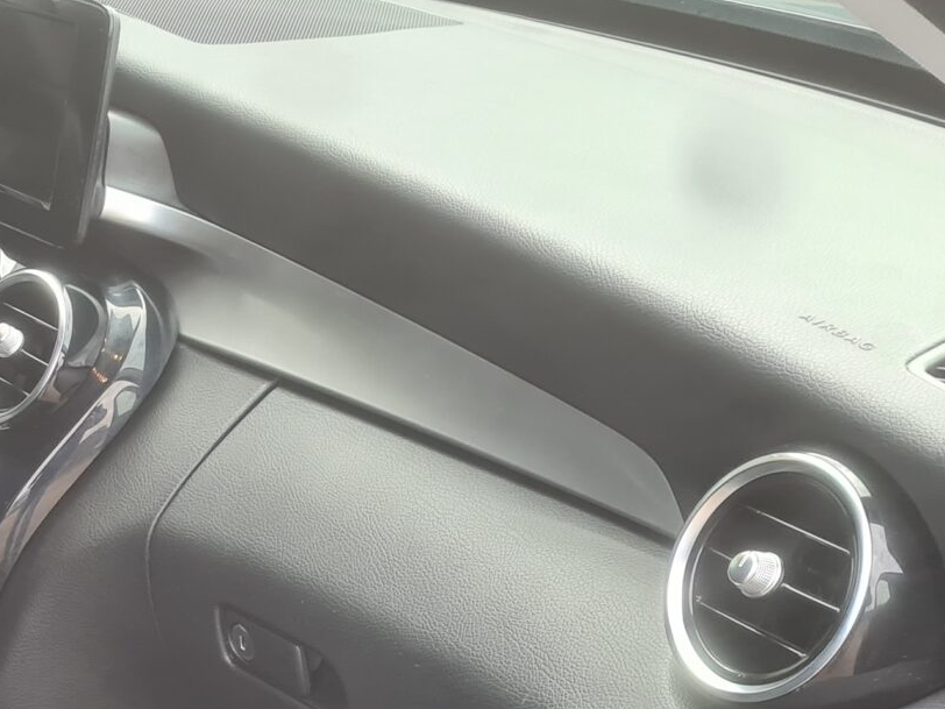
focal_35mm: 82
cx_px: -220
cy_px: 901
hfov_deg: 21.9
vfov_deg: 17.0
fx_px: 2239
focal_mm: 5.4
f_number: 1.8
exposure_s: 1/100
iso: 80
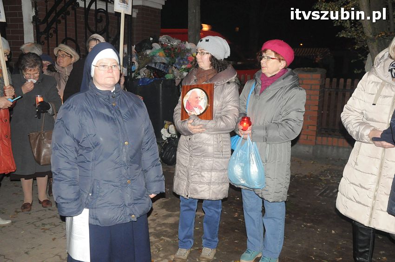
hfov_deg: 53.2
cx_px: 198
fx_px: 395
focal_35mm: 36
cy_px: 131
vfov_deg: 36.8
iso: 2000
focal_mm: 24
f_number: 5
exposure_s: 1/60
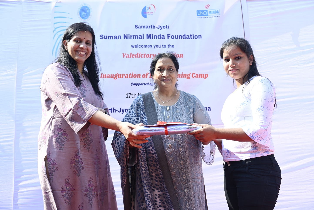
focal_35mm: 46
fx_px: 401
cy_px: 105
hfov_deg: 42.7
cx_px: 157
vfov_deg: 29.3
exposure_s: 1/200
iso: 160
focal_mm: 46
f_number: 5.3
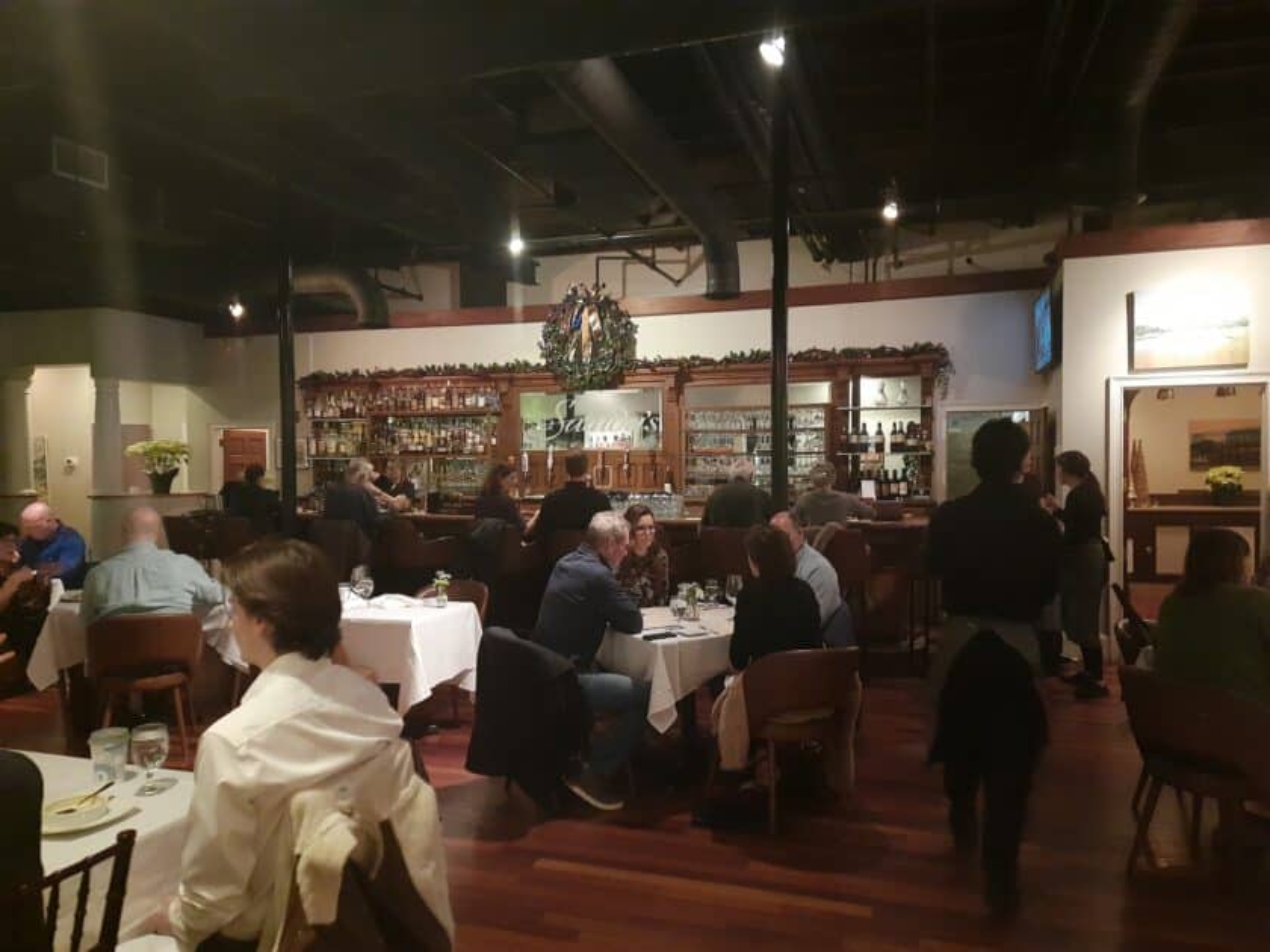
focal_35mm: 24
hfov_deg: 71.6
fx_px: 881
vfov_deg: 56.8
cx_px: 635
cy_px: 476
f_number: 1.8
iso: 1000
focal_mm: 5.23
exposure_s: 1/17
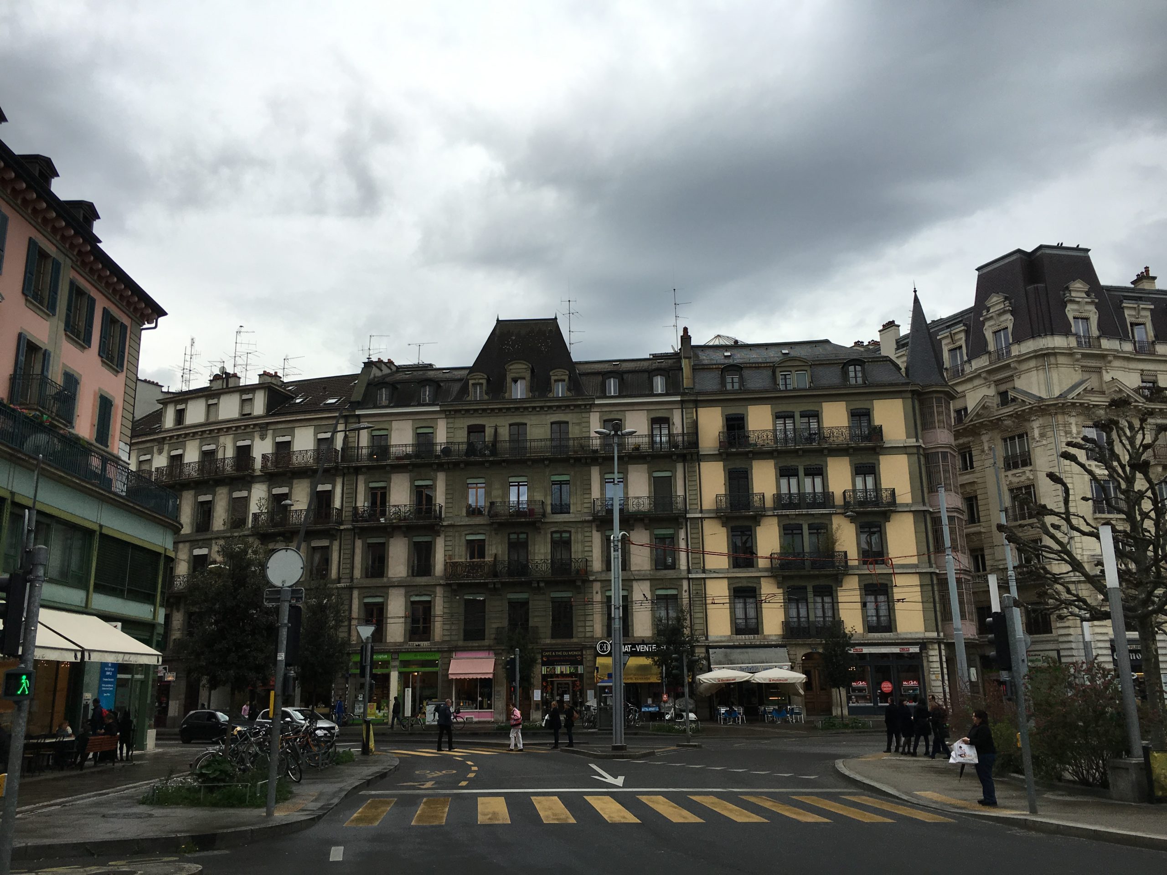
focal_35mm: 29
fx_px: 978
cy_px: 438
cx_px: 584
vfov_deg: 48.2
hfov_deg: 61.7
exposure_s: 1/855
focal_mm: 4.15
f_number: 2.2
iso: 25
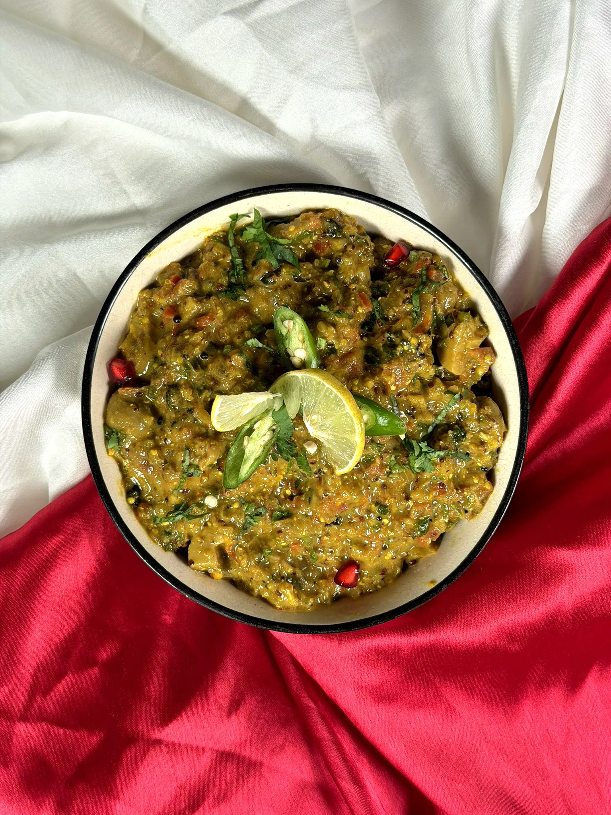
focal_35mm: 48
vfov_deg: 39.7
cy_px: 408
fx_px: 1130
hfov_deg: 30.3
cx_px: 306
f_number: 1.78
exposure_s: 1/185
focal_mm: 6.76
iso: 50
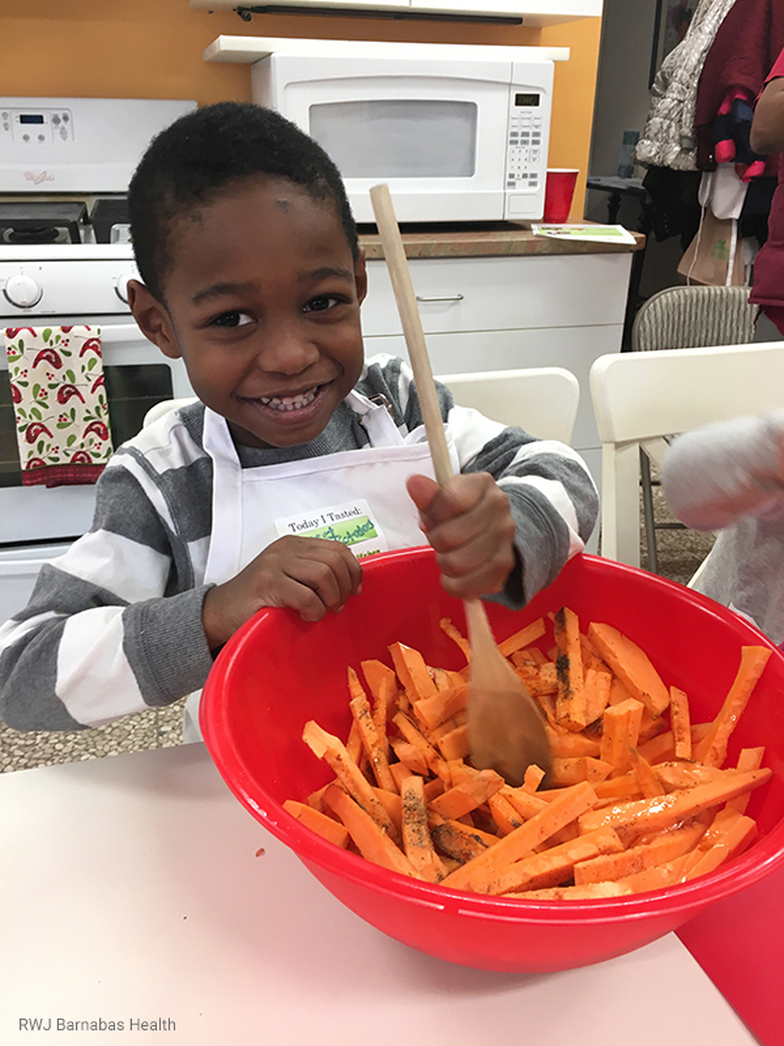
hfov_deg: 48.2
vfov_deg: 61.7
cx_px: 392
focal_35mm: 29
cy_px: 523
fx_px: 876
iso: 50
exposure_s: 1/30
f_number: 2.2
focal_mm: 4.15
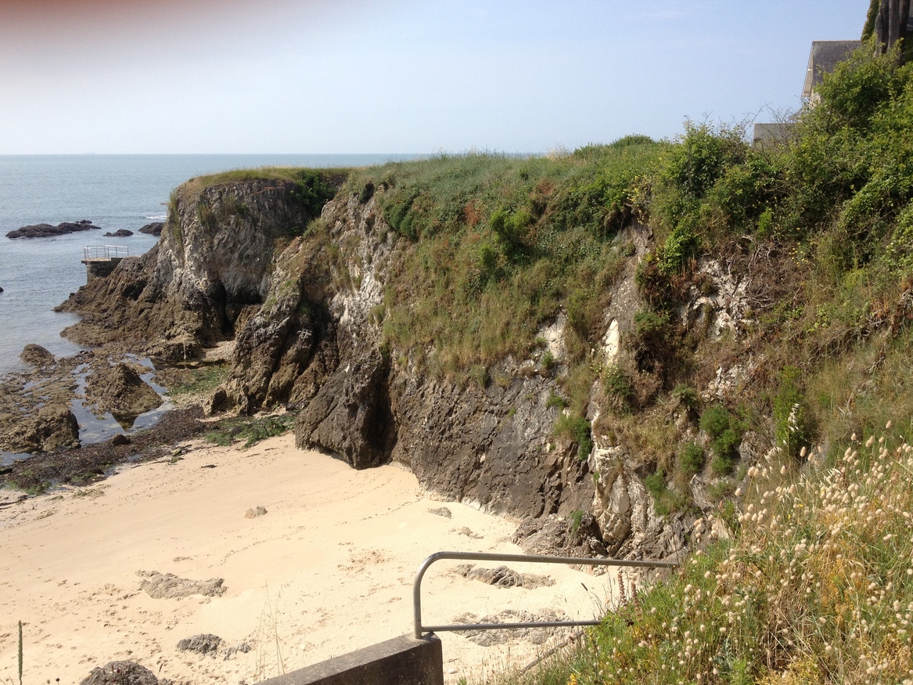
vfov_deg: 39.6
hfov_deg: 51.4
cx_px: 457
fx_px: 949
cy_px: 339
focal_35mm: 36
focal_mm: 4.28
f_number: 2.4
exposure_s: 1/1534
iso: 50
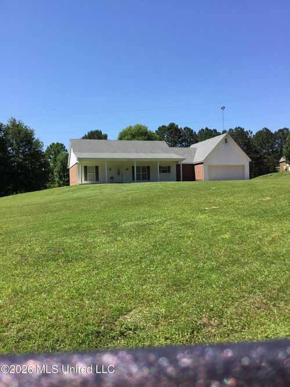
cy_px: 194
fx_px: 346
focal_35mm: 31
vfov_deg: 58.4
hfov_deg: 45.4
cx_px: 145
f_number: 2.4
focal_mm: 3.3
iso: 25
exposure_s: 1/970
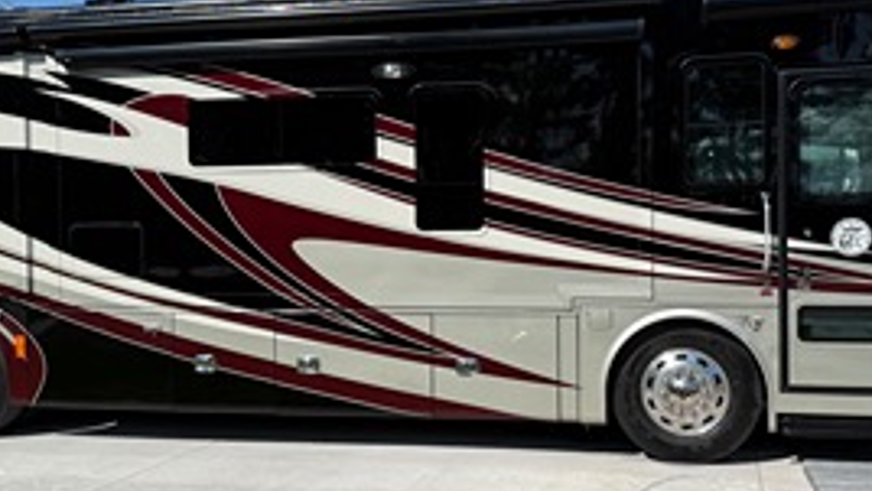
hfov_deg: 51.4
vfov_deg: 30.5
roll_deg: +1.2
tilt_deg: -1.1
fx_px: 902
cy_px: 250
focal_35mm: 39
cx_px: 495
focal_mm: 6.76
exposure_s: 1/6173
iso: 80
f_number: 1.78
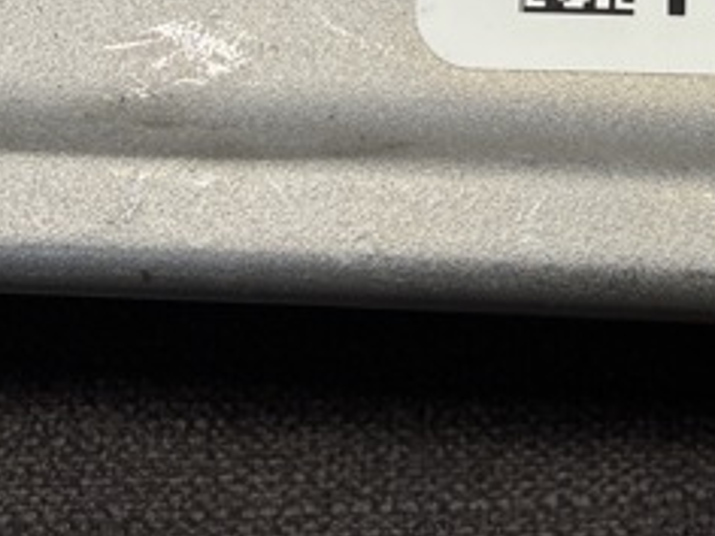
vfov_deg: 22.2
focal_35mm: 65
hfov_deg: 27.2
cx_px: 797
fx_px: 1343
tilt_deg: -60.5
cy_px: 80
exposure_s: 1/100
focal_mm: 2.22
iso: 64
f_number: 2.2
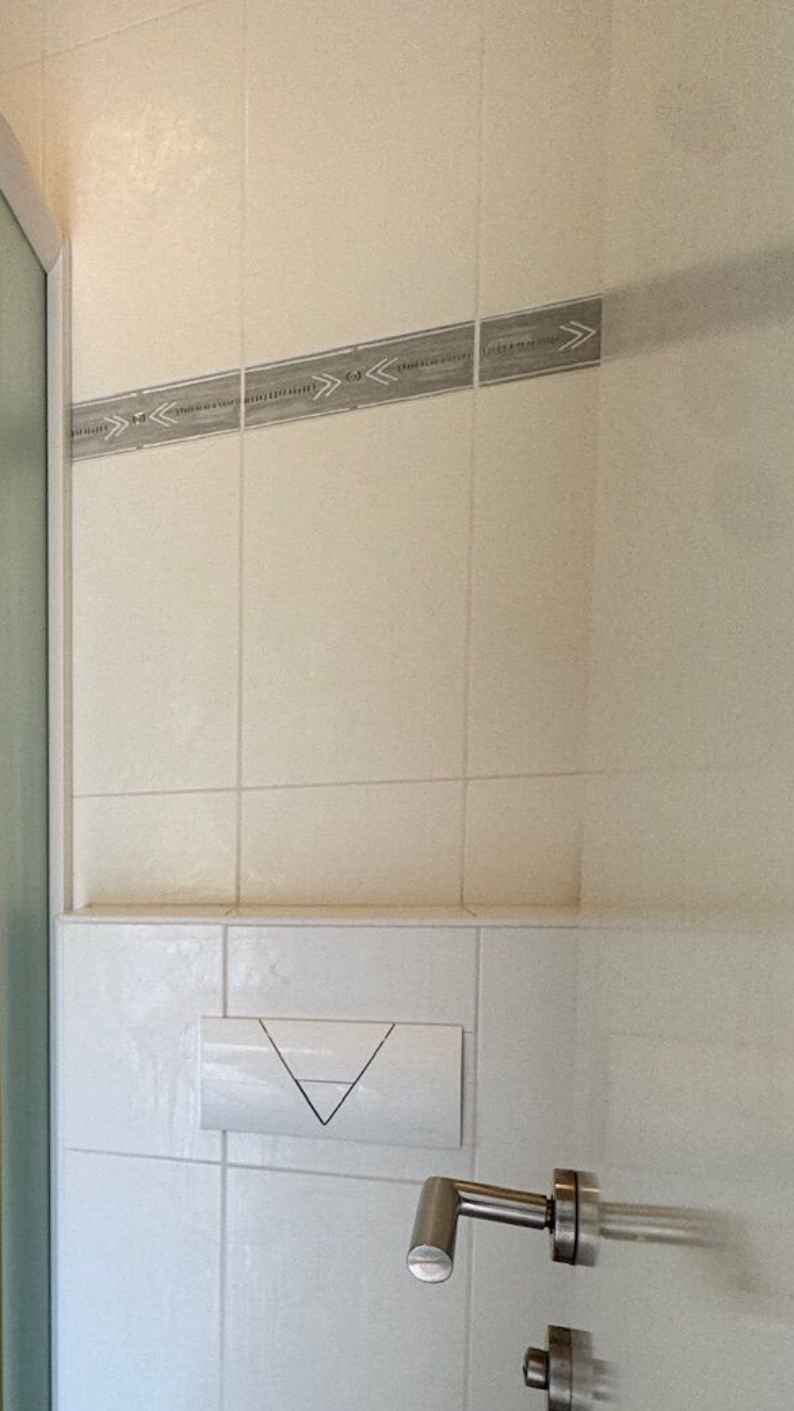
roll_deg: +1.6
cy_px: 950
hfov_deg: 30.6
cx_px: -240
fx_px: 1122
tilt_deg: -4.7
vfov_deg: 62.6
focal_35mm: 30
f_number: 2.2
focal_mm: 2.22
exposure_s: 1/100
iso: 100
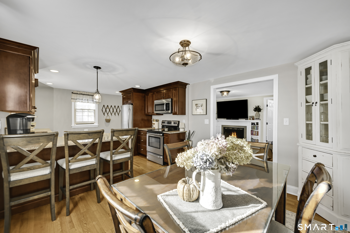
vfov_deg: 81.2
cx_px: 175
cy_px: 116
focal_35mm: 14
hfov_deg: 104.3
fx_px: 136
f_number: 8
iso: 250
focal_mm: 14
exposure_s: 1/250
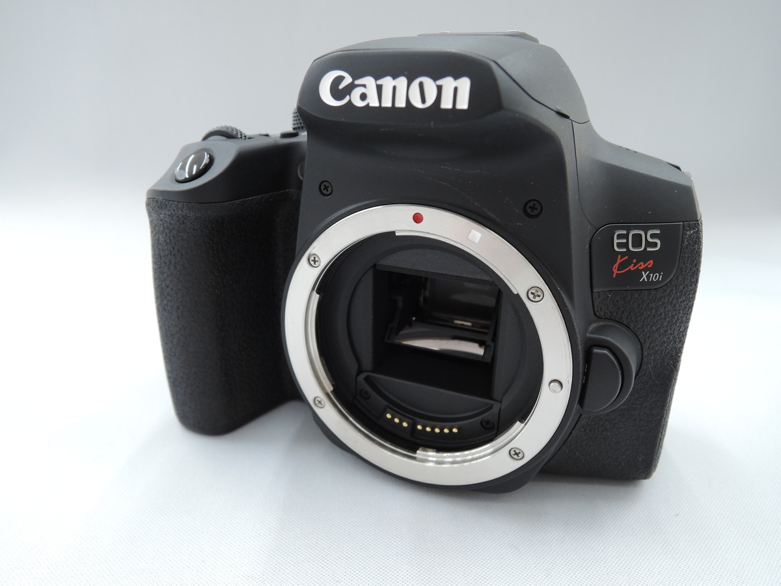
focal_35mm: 24
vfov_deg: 56.8
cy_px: 293
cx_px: 390
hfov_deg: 71.6
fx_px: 541
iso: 125
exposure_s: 1/30
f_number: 2.8
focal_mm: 5.1
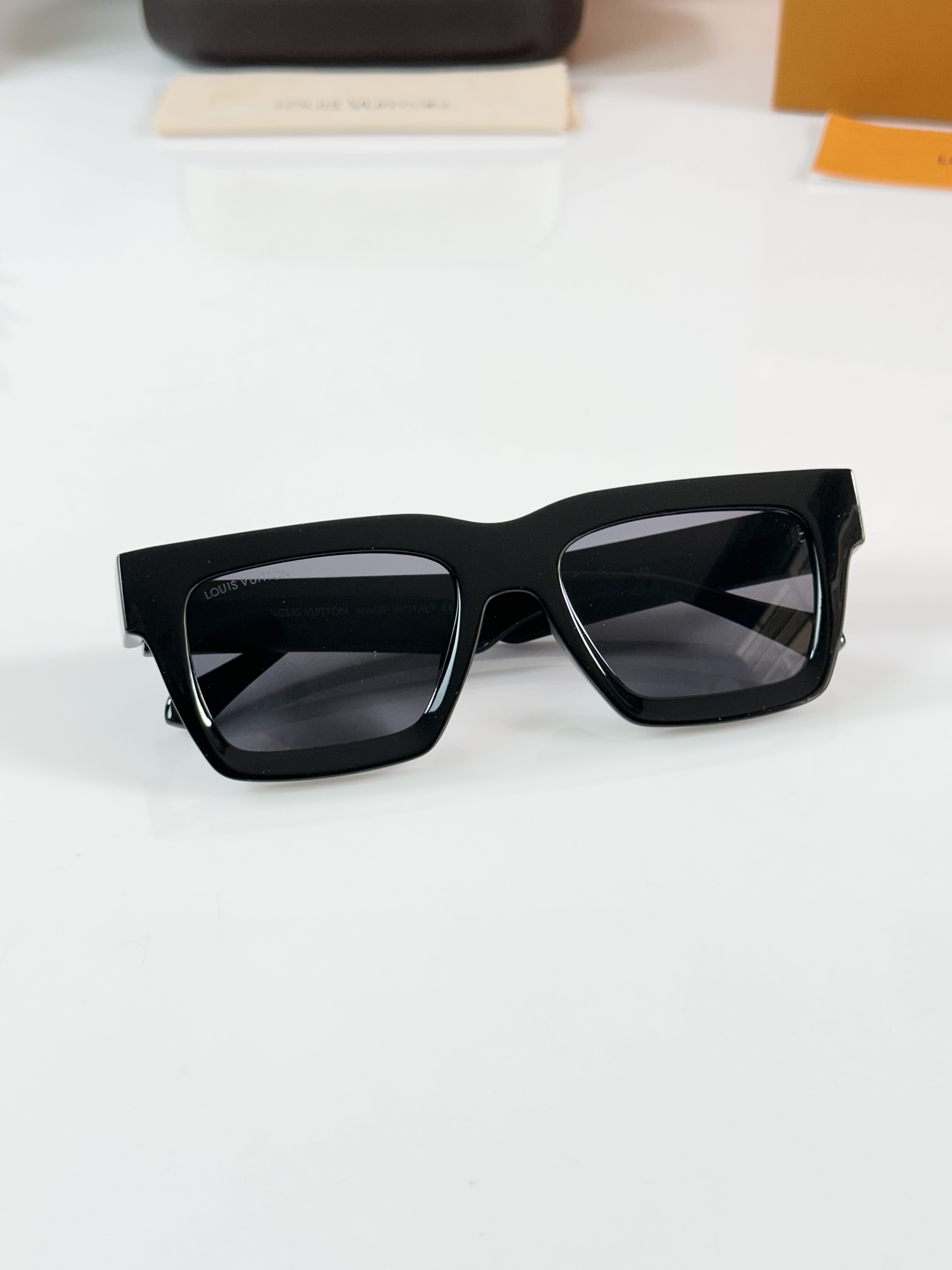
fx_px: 1760
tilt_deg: -35.3
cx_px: 476
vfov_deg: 39.7
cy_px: 635
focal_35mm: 48
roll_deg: +0.0
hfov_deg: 30.3
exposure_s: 1/100
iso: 80
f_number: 1.78
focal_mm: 6.86
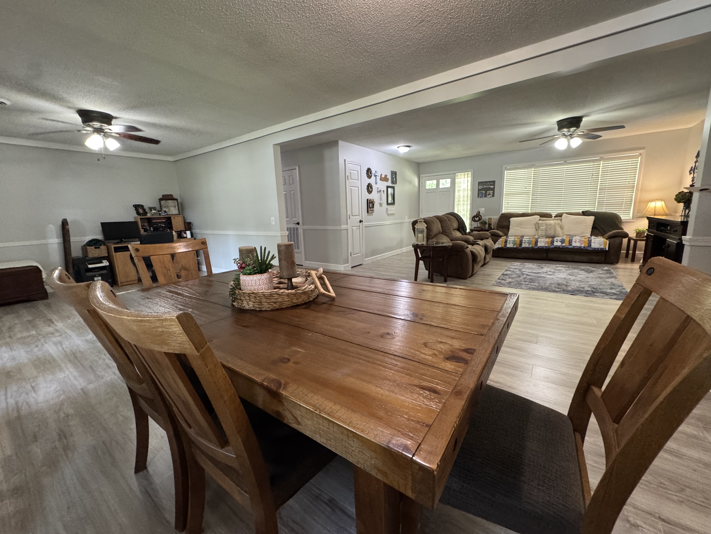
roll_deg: +1.4
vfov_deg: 85.7
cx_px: 356
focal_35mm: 14
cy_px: 267
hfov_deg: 102.1
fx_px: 288
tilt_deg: -12.0
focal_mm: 2.22
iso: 500
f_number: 2.2
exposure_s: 1/60
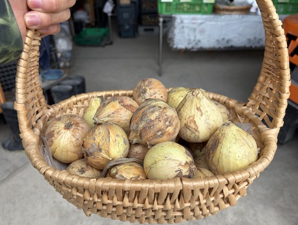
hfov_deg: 65.2
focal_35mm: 27
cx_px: 145
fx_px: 233
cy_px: 115
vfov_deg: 51.5
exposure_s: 1/194
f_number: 1.6
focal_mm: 5.96
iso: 40
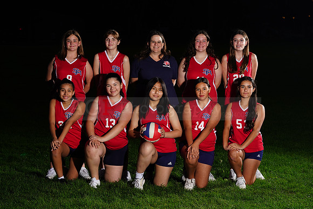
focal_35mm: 100
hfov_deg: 20.4
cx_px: 156
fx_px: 870
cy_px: 104
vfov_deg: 13.7
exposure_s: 1/125
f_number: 9
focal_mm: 100
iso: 400
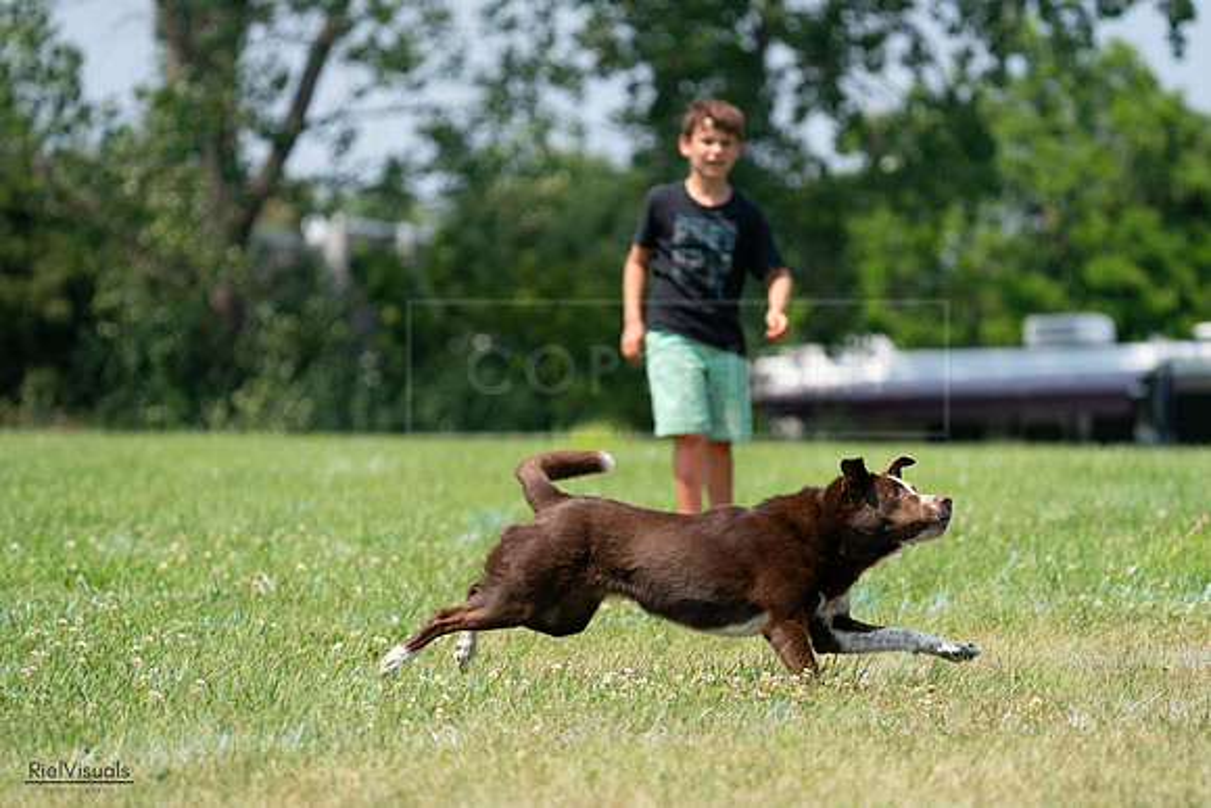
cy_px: 404
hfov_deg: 8.7
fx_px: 7940
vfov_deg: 5.8
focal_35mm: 236
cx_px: 606
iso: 1250
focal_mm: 236
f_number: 5.6
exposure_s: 1/4000
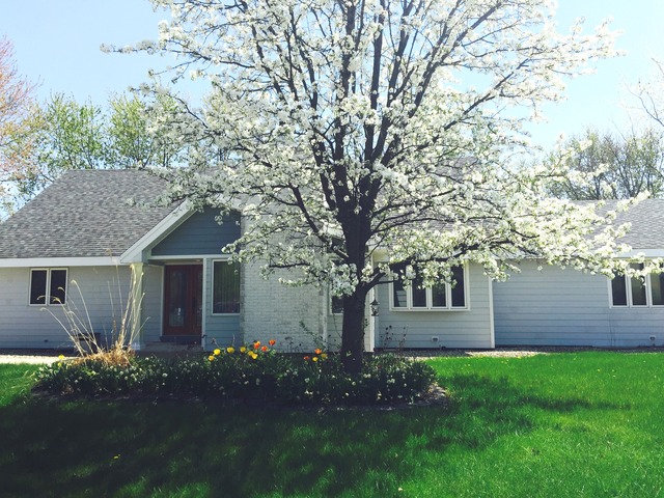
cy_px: 249
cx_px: 332
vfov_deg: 48.2
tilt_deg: +4.8
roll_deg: -0.7
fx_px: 556
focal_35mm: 29
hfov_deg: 61.7
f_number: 2.2
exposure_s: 1/1799
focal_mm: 4.15
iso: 32
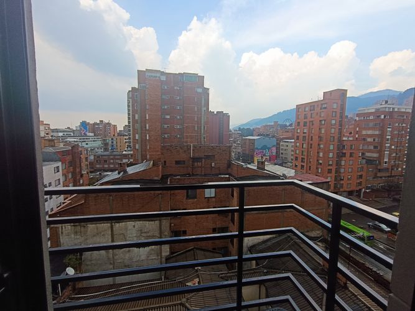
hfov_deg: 94.5
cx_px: 208
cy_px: 156
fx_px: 192
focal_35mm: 16
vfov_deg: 78.1
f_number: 2.2
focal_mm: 1.66
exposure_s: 1/538
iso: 52
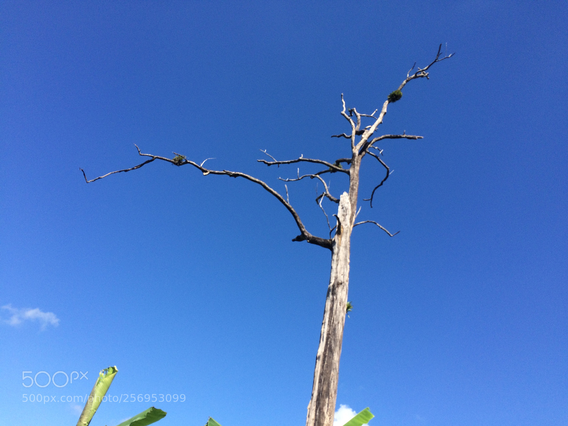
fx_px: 476
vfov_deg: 48.2
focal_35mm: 29
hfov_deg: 61.7
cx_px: 284
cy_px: 213
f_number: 2.2
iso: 32
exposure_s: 1/1786
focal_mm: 4.15
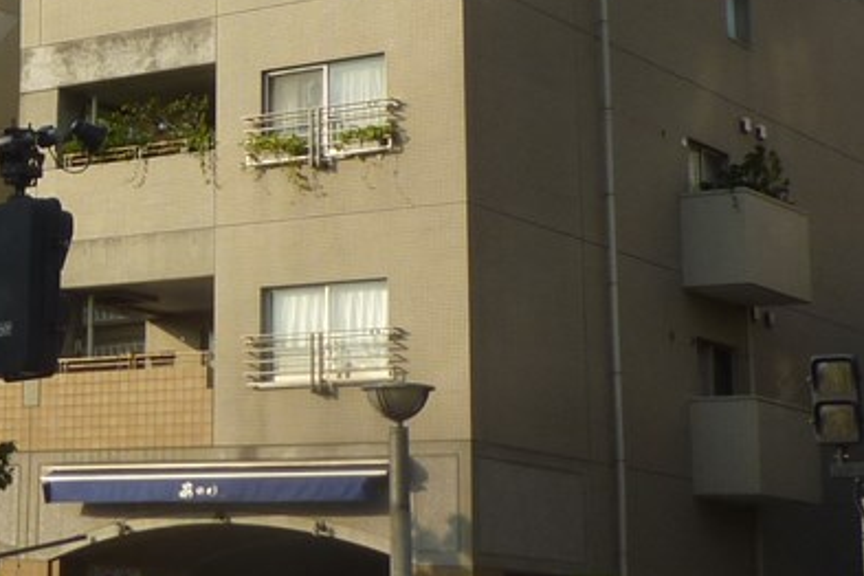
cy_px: 108
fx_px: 2256
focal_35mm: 94
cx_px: -164
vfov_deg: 14.5
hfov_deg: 20.3
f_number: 3.5
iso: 80
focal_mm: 4.4
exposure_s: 1/640
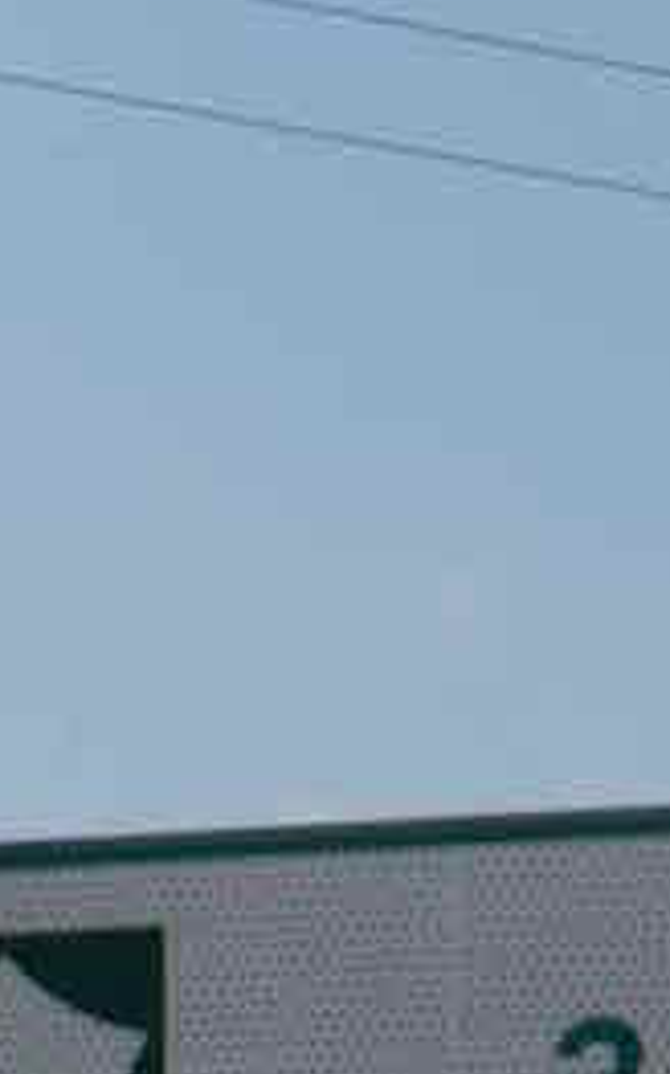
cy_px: 1615
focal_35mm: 364
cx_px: -592
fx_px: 10652
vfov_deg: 5.7
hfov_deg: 3.6
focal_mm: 14.2
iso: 100
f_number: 5.6
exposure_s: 1/640
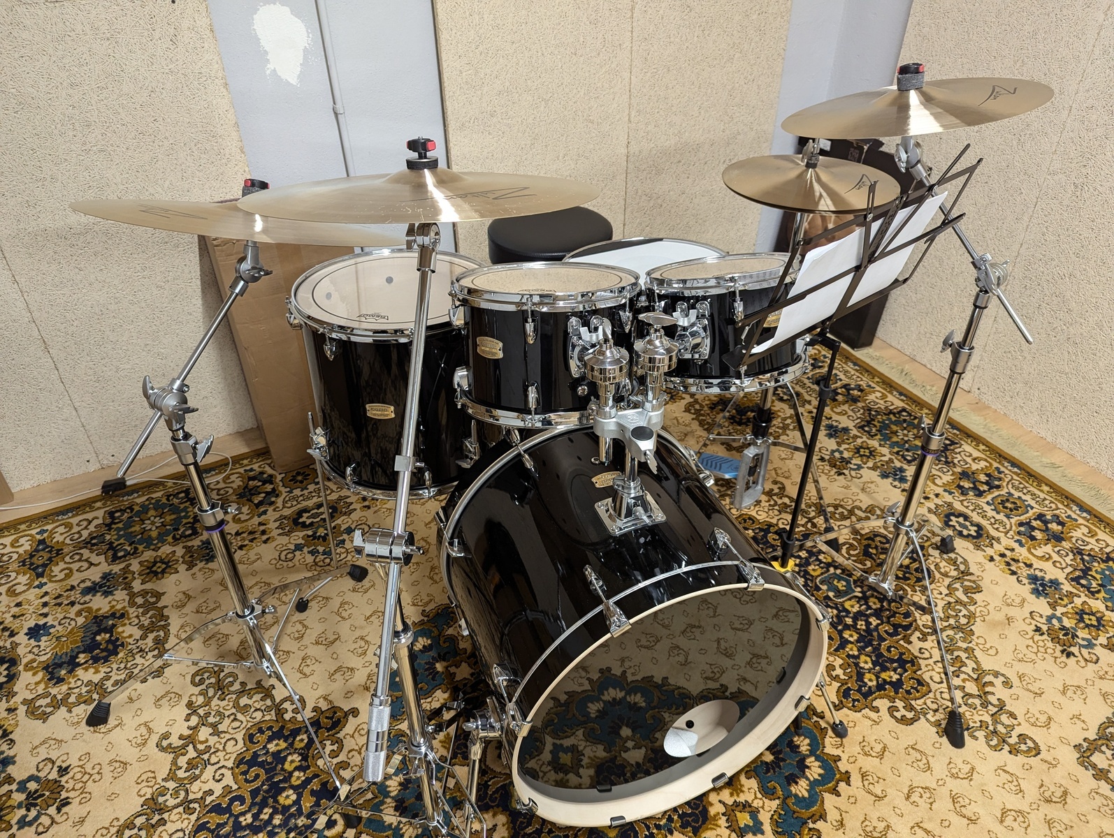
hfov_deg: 71.5
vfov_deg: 56.9
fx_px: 773
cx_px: 557
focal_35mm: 24
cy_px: 419
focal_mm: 6.81
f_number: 1.85
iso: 439
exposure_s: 1/100
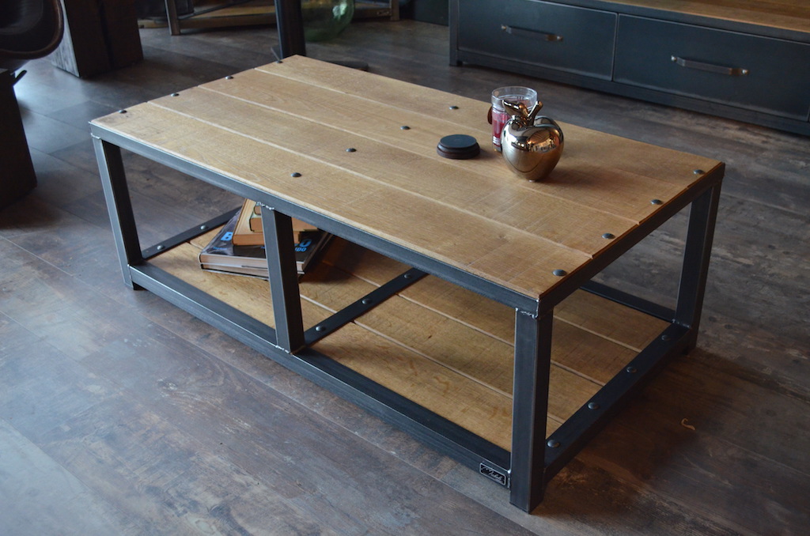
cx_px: 405
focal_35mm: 39
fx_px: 876
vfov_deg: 34.1
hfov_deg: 49.6
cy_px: 268
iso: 2500
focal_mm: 26
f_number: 4.2
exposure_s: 1/30
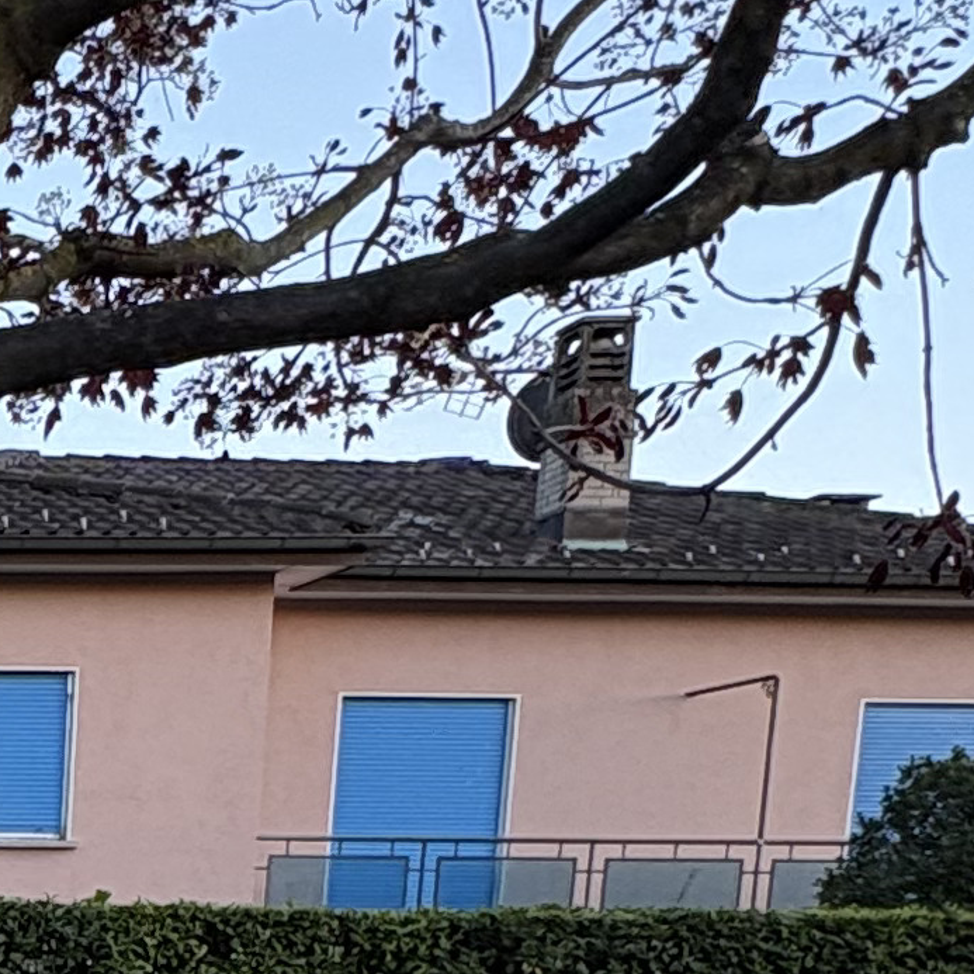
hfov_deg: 19.3
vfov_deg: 21.1
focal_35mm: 72
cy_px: 1369
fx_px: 2292
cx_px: -683
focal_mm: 2.22
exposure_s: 1/135
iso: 64
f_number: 2.2
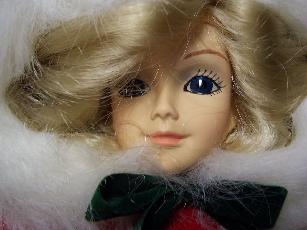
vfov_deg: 38.7
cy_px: 115
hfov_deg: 50.1
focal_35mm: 37
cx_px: 154
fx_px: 328
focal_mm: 5.6
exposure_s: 1/45
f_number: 2.8
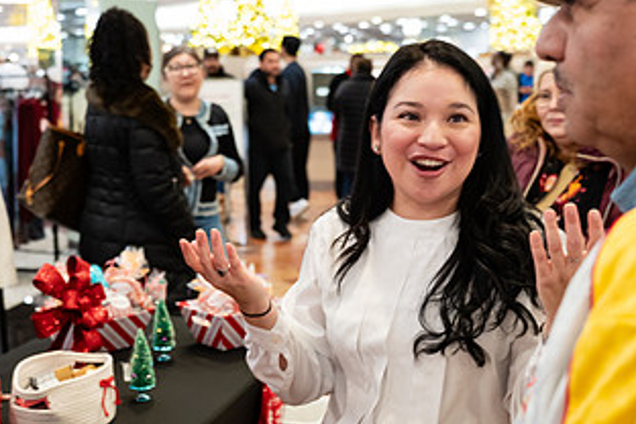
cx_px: 251
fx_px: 1007
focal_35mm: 57
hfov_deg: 34.9
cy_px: 231
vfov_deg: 23.8
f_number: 3.2
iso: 1000
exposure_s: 1/125
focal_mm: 30
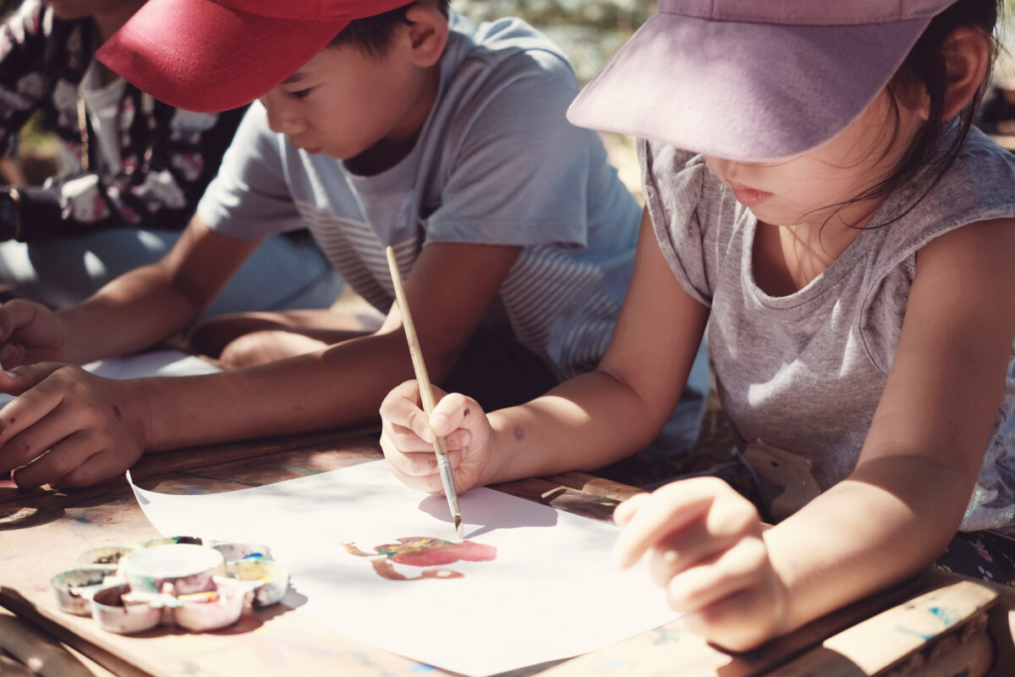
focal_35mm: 41
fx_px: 1156
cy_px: 338
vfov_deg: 32.6
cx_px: 508
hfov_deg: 47.4
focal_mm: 27
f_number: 3.2
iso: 200
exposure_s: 1/600
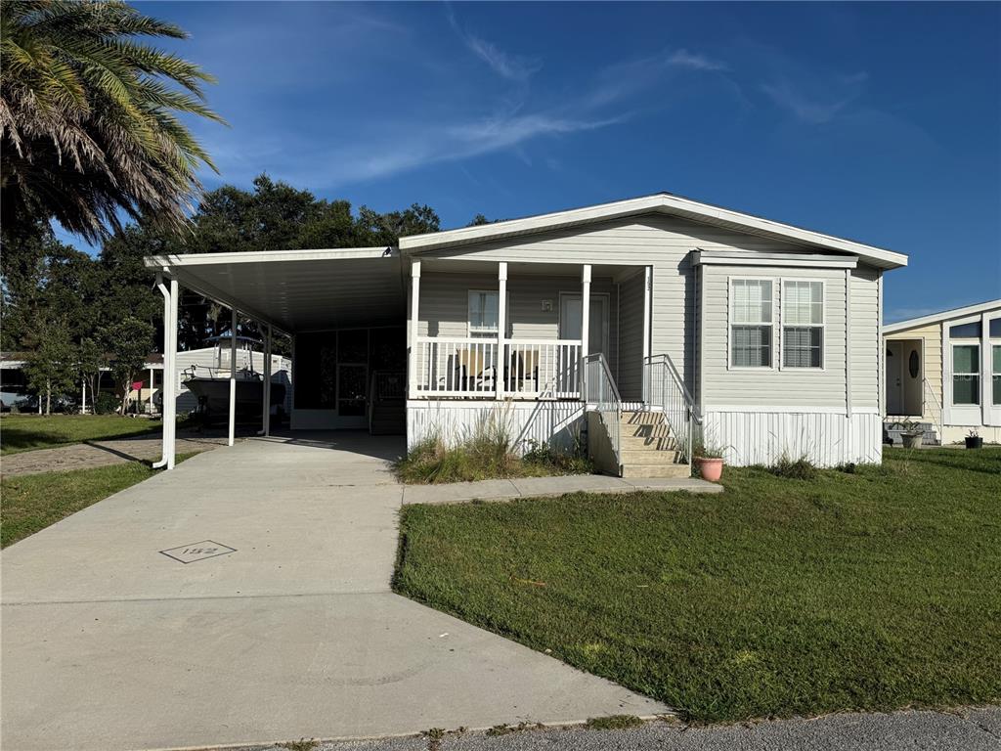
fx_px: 694
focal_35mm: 24
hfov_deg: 71.6
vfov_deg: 56.8
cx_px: 500
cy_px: 376
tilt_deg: +2.1
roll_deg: -0.2
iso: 80
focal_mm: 6.76
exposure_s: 1/9091
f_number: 1.78
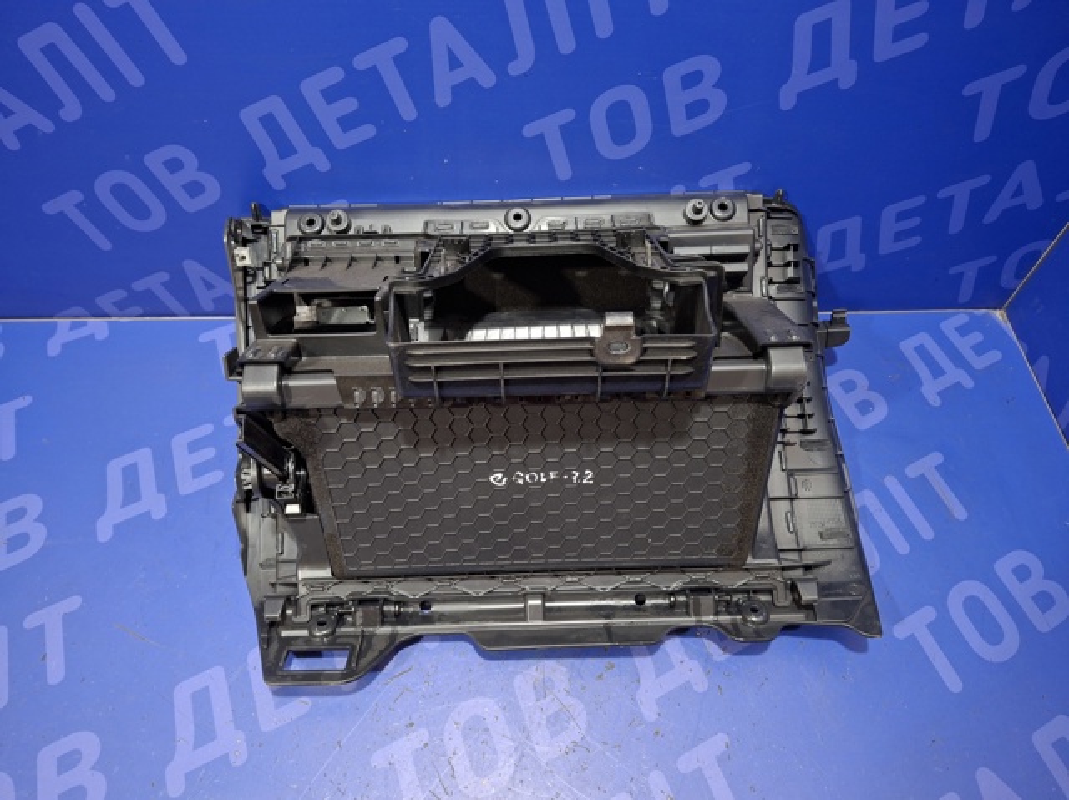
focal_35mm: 25
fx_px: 771
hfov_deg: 69.4
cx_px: 534
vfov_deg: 54.8
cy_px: 400
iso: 250
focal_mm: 4.69
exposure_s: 1/30
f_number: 1.8
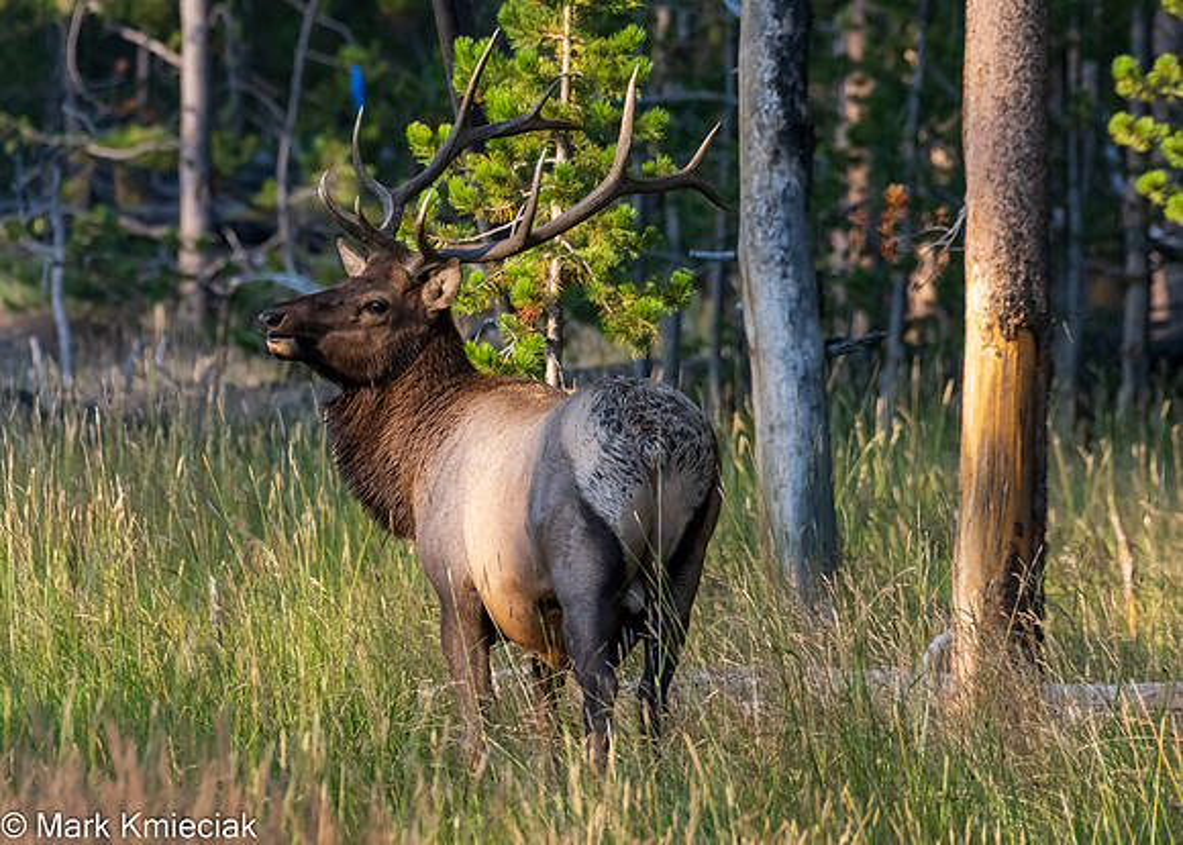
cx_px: 437
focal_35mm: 719
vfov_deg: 2.0
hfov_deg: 2.8
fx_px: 24159
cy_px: 389
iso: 2800
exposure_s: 1/1250
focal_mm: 500
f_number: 9
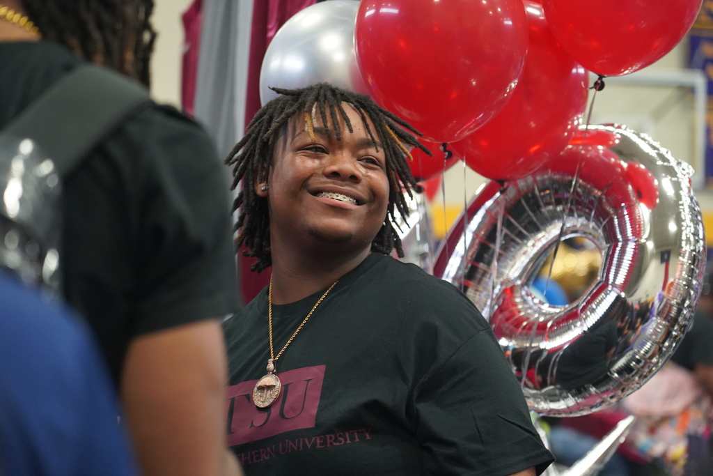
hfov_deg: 20.4
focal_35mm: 100
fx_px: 1981
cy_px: 238
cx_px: 356
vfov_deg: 13.7
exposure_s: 1/160
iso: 5000
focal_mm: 100
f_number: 4
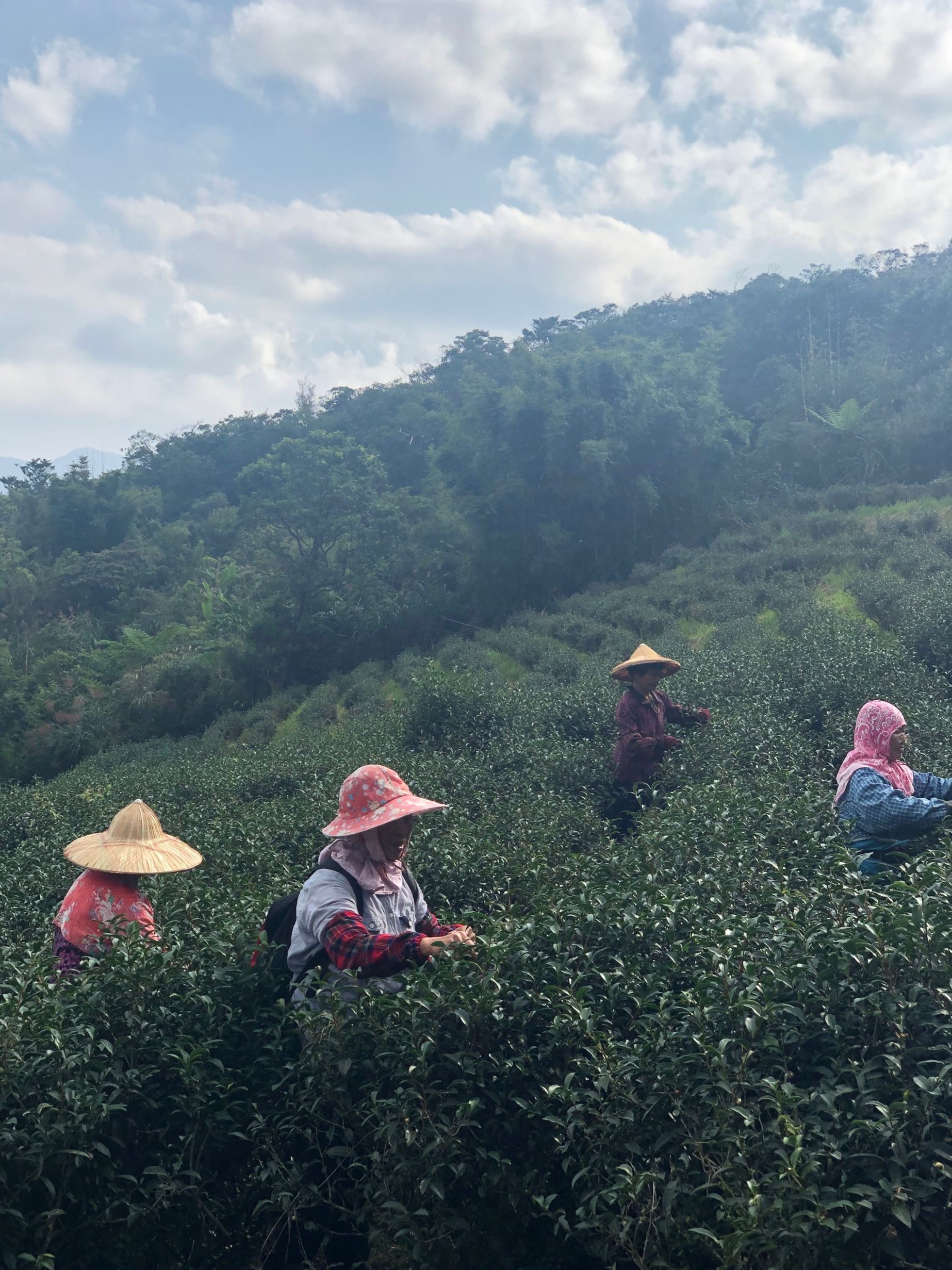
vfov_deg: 36.2
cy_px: 630
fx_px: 1944
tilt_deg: -1.2
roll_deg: -2.4
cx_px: 469
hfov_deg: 27.5
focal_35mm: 53
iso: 16
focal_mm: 6
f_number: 2.4
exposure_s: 1/1066
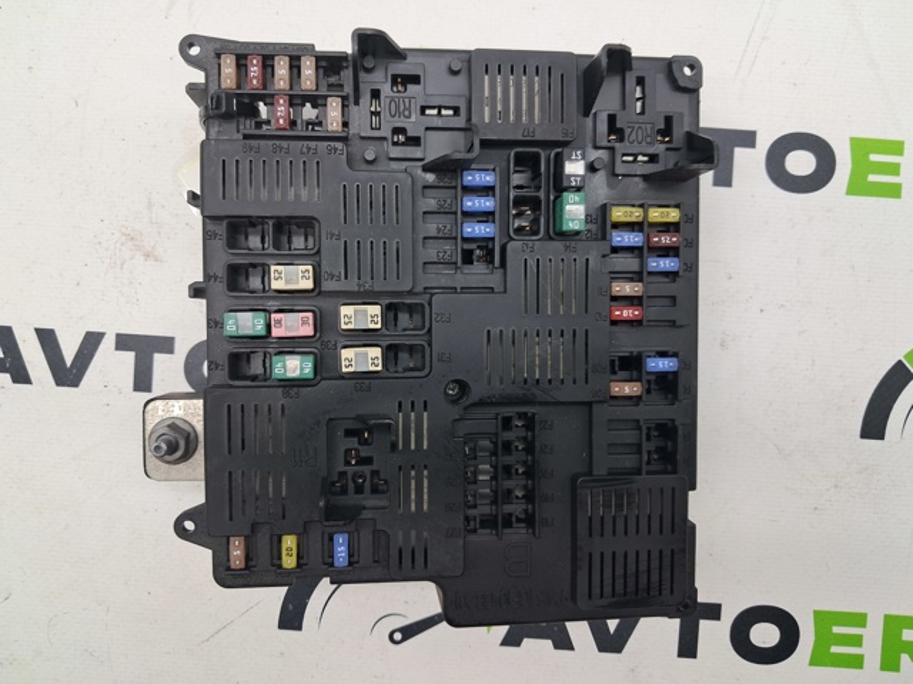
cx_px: 456
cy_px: 342
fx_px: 712
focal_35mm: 27
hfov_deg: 65.4
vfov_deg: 51.3
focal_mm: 4
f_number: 1.8
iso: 50
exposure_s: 1/50
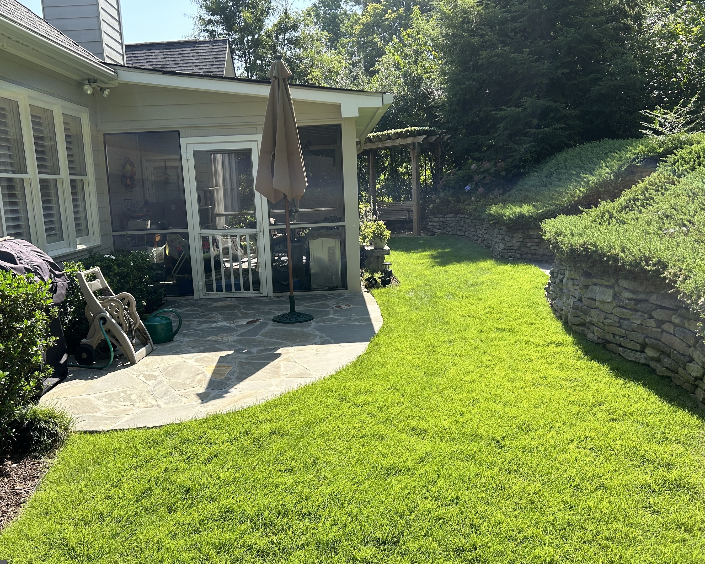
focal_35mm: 29
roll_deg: +3.1
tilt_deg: -10.0
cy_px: 288
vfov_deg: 50.0
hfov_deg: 60.3
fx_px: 605
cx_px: 319
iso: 50
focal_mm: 5.7
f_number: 1.5
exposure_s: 1/1344
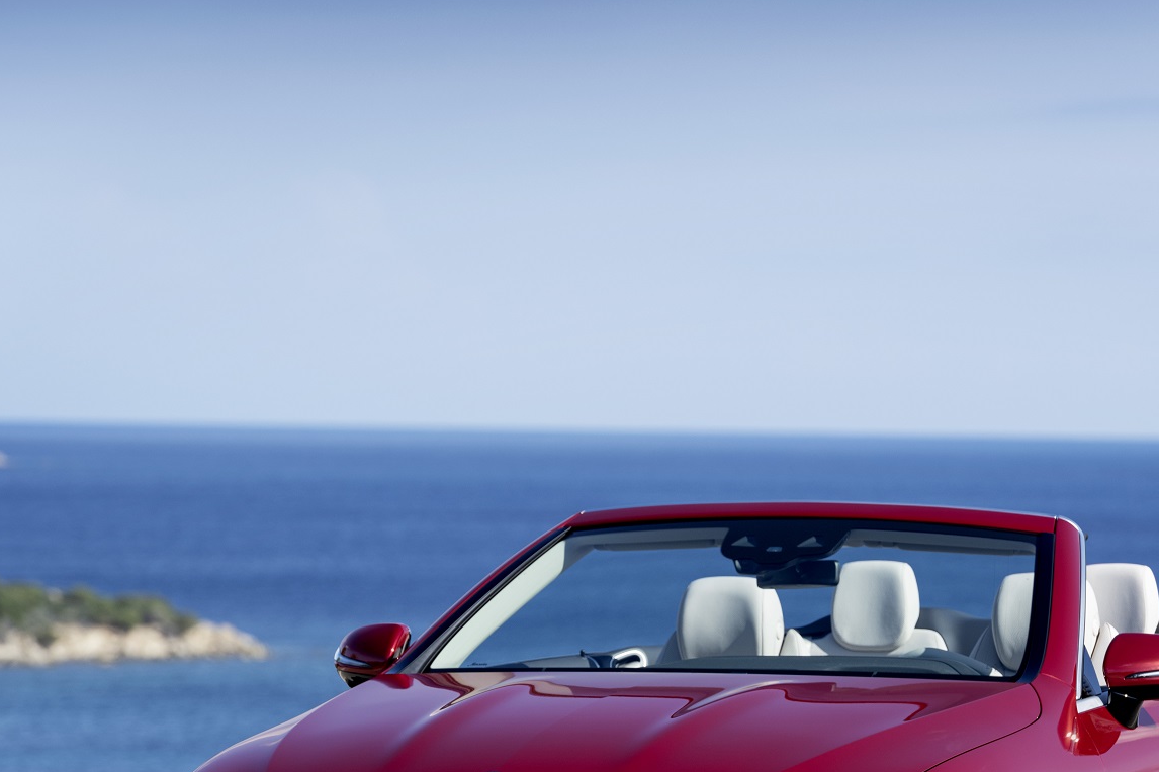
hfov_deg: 5.9
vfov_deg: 3.9
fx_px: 11235
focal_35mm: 349
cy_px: 622
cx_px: 682
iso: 100
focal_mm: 200
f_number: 5.6
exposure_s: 1/400
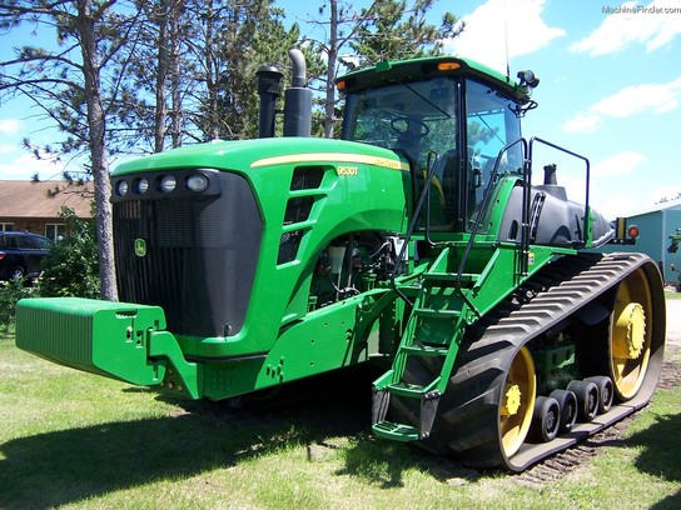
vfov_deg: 42.9
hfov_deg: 55.4
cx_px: 340
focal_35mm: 33
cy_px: 255
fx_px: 649
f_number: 3.4
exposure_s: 1/350
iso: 80
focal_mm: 5.5
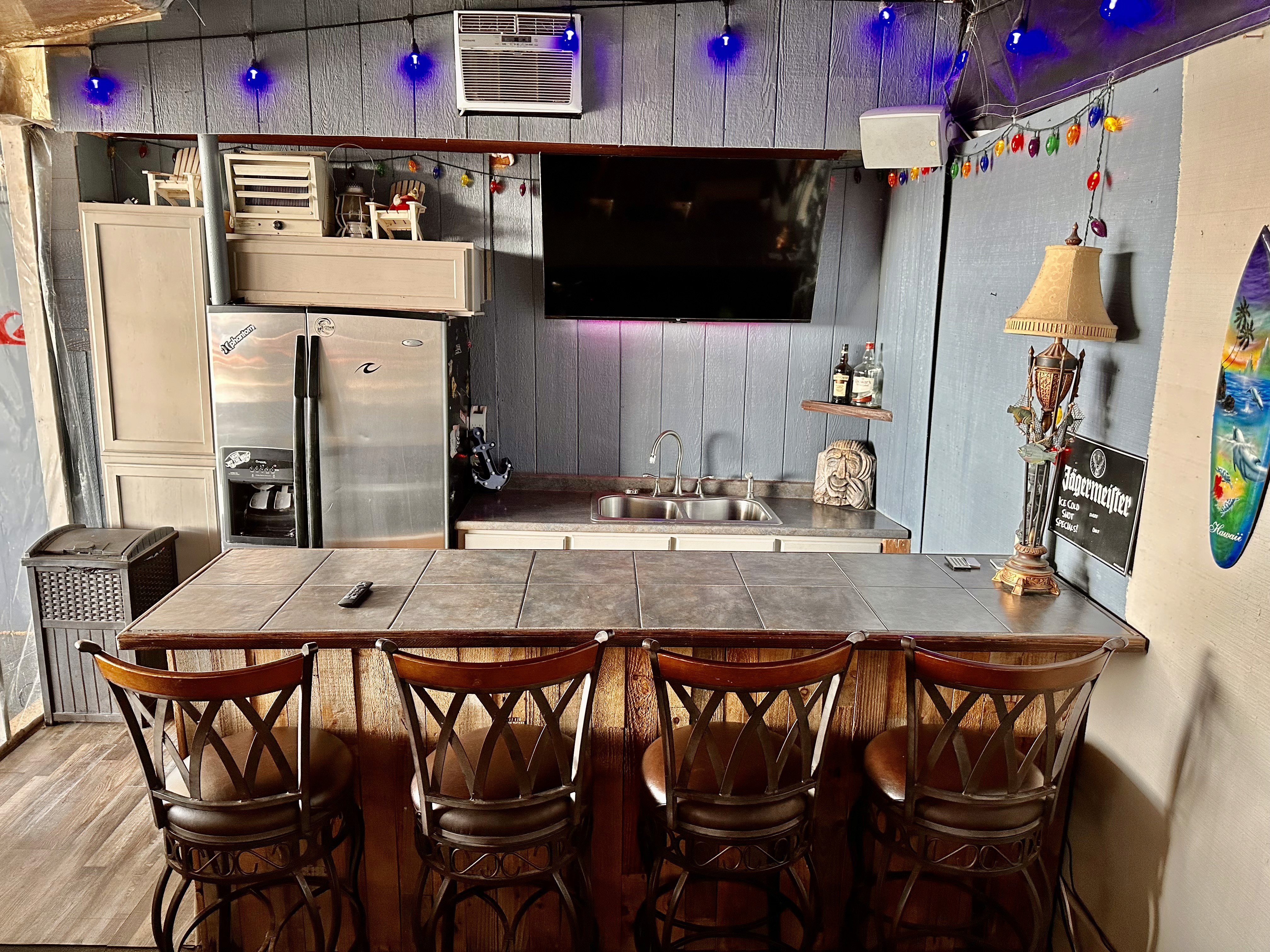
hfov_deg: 71.6
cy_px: 476
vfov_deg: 56.8
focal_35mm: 24
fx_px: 881
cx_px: 635
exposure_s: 1/60
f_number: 1.78
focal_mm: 6.86
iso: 250
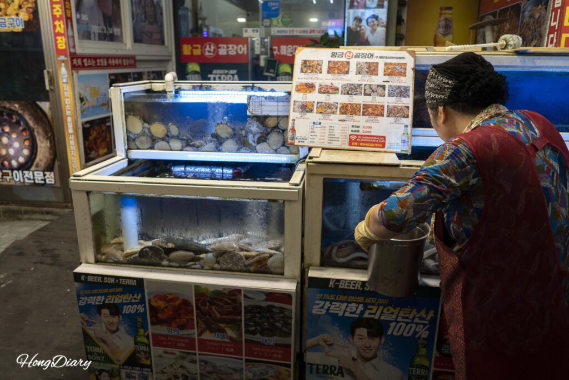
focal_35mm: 28
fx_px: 443
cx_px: 284
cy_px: 190
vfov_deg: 46.4
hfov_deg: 65.5
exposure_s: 1/160
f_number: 4
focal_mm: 28
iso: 640
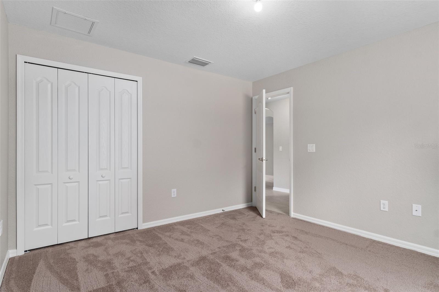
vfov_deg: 67.4
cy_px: 146
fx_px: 219
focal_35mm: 18
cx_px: 220
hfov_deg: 90.0
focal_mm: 12
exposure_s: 1/3
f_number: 8
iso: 320
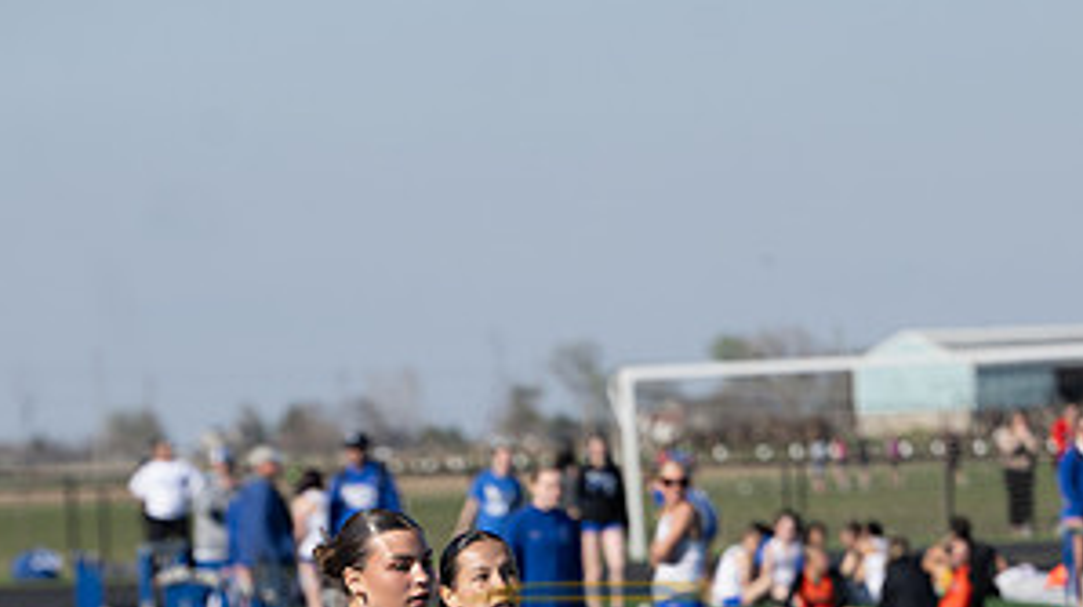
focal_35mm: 380
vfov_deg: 3.2
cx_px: 542
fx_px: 10903
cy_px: 814
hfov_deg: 5.7
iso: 100
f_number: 4.5
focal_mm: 160
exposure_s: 1/1000
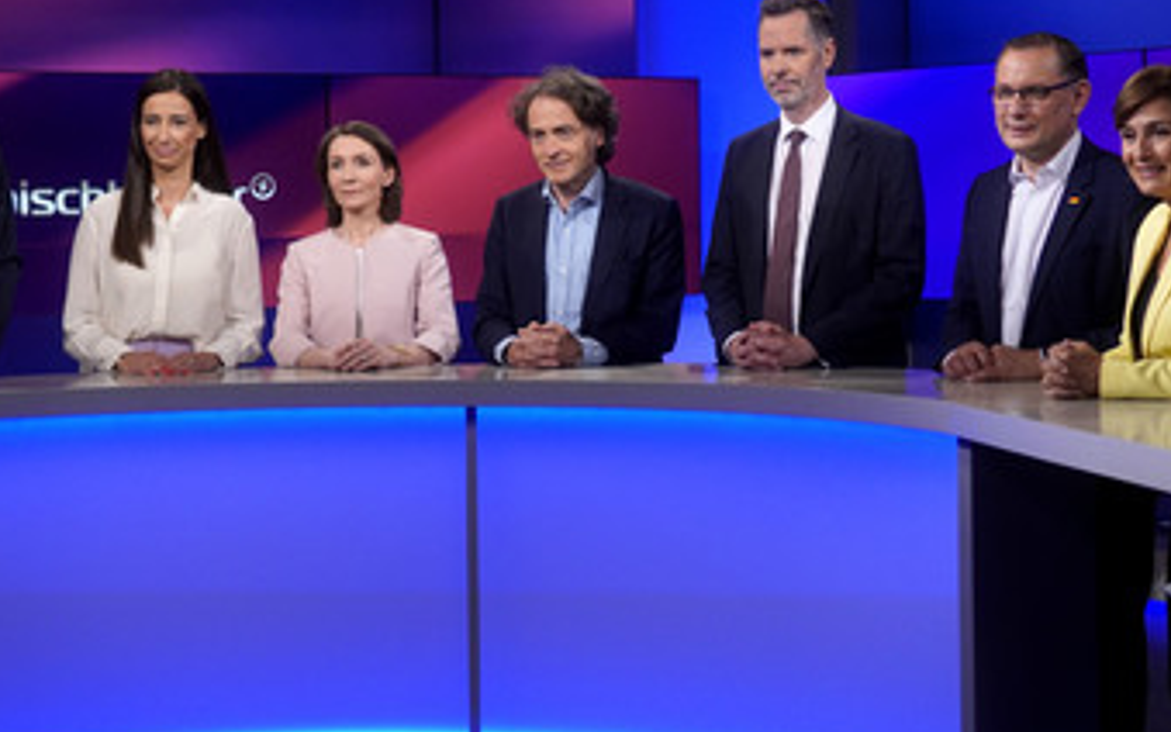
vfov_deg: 21.3
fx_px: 1947
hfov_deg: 33.4
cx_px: 520
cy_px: 304
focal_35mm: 61
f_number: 1.6
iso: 640
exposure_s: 1/500
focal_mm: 30
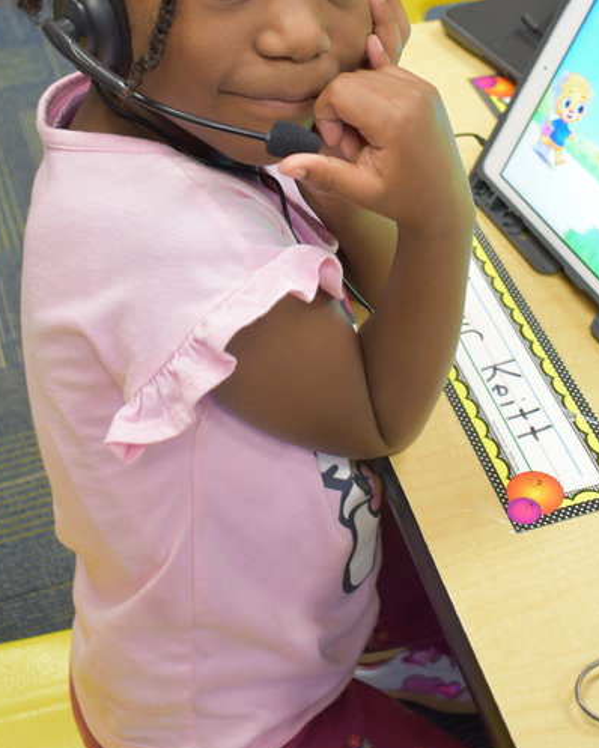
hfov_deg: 26.0
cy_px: 193
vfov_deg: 31.9
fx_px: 1284
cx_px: 421
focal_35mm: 58
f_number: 4
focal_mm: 20
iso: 640
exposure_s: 1/30
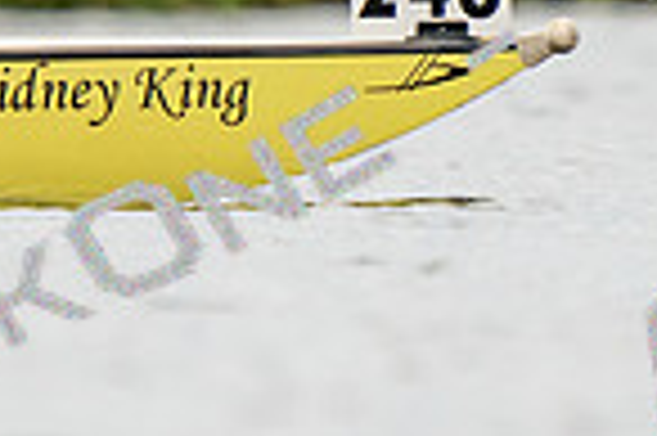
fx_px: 60868
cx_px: 261
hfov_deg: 0.6
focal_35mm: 3339
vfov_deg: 0.4
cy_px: 74
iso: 1000
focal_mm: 560
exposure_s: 1/2000
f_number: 5
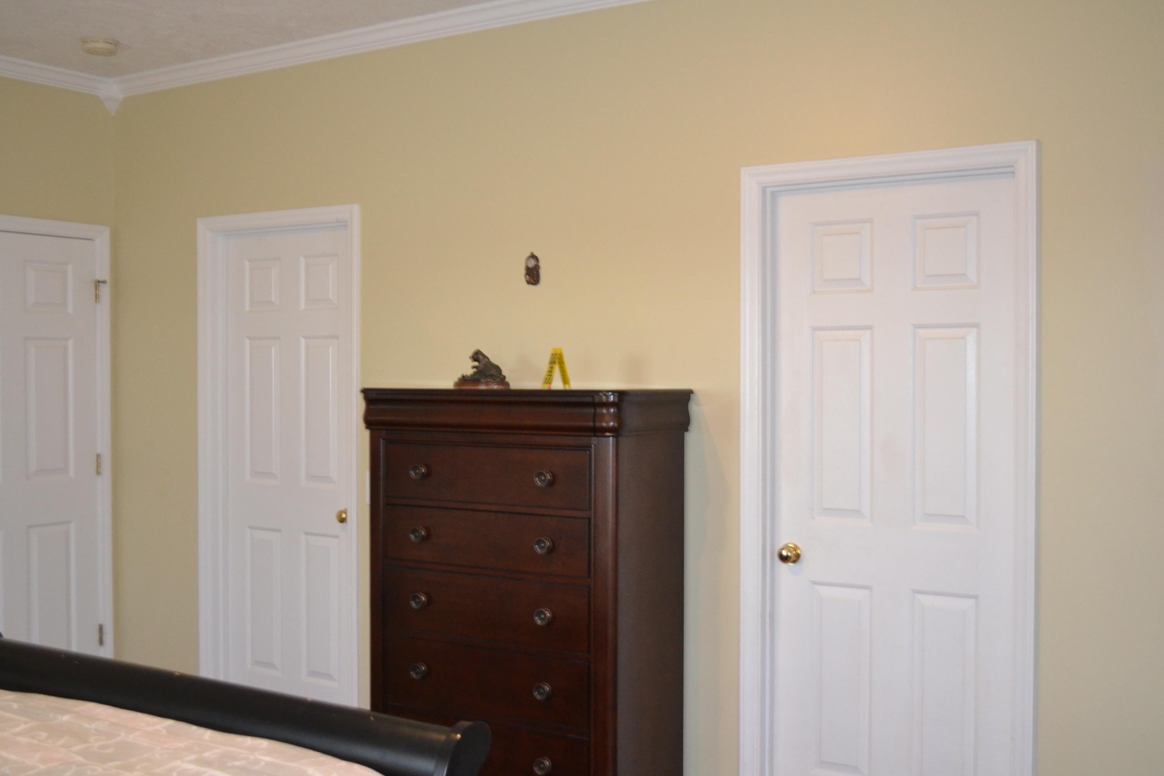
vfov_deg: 34.2
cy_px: 388
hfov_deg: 49.6
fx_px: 1261
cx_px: 582
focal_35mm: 39
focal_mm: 26
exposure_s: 1/60
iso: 1800
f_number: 4.2
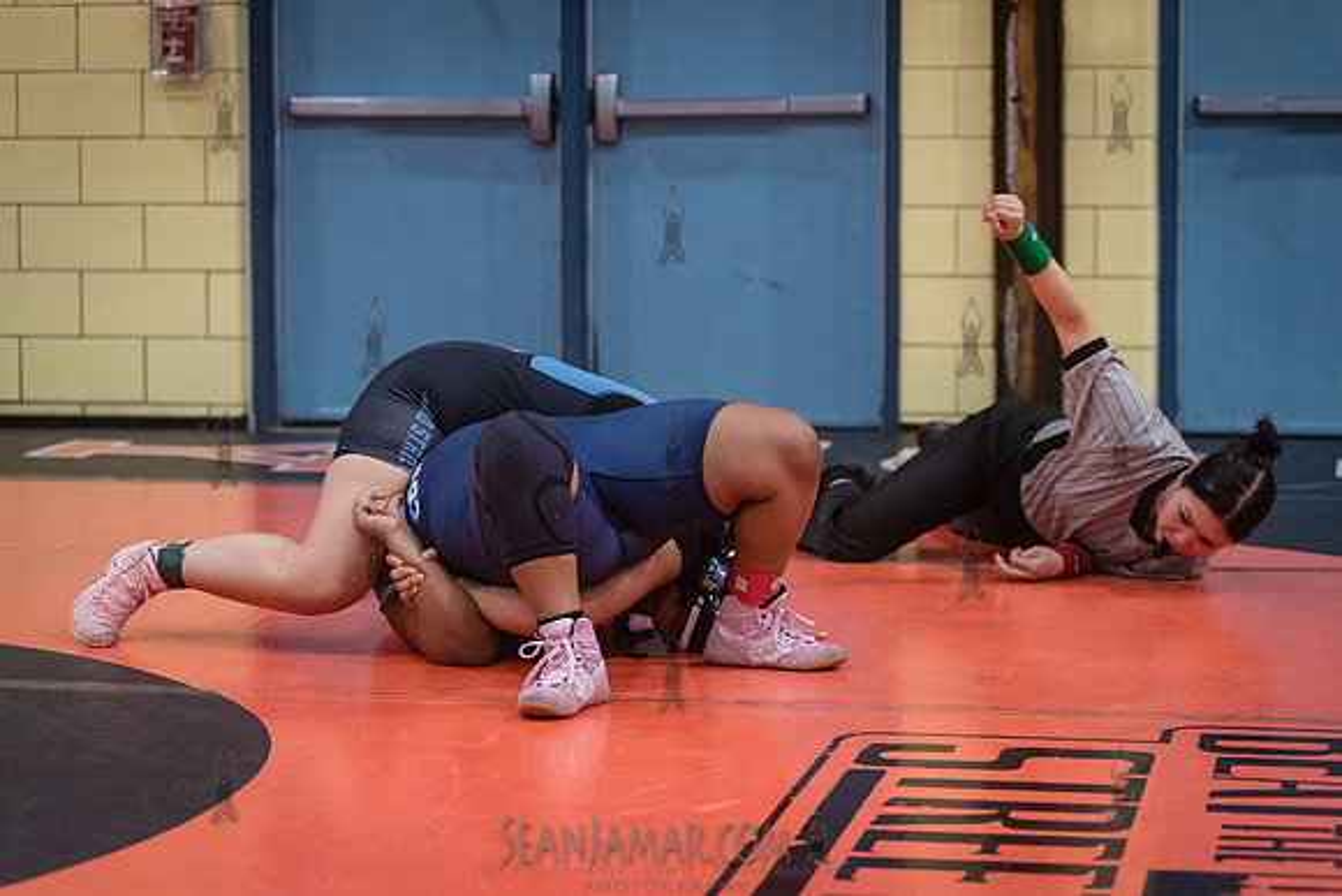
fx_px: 3523
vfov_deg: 14.5
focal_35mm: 94
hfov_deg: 21.6
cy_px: 448
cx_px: 671
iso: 8000
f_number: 3.2
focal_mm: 92
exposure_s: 1/500
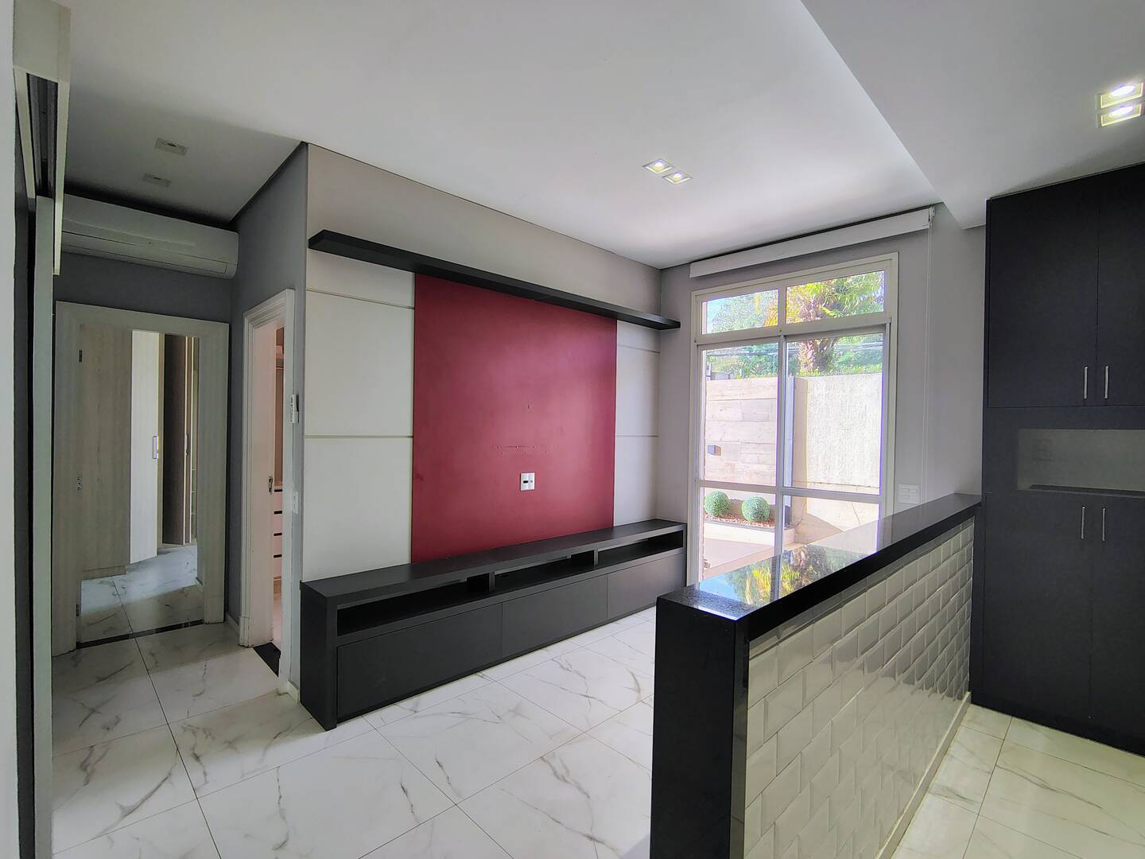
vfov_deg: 78.1
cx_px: 572
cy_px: 430
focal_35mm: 16
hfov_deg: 94.5
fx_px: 529
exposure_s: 1/60
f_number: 2.2
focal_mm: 2.13
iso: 218
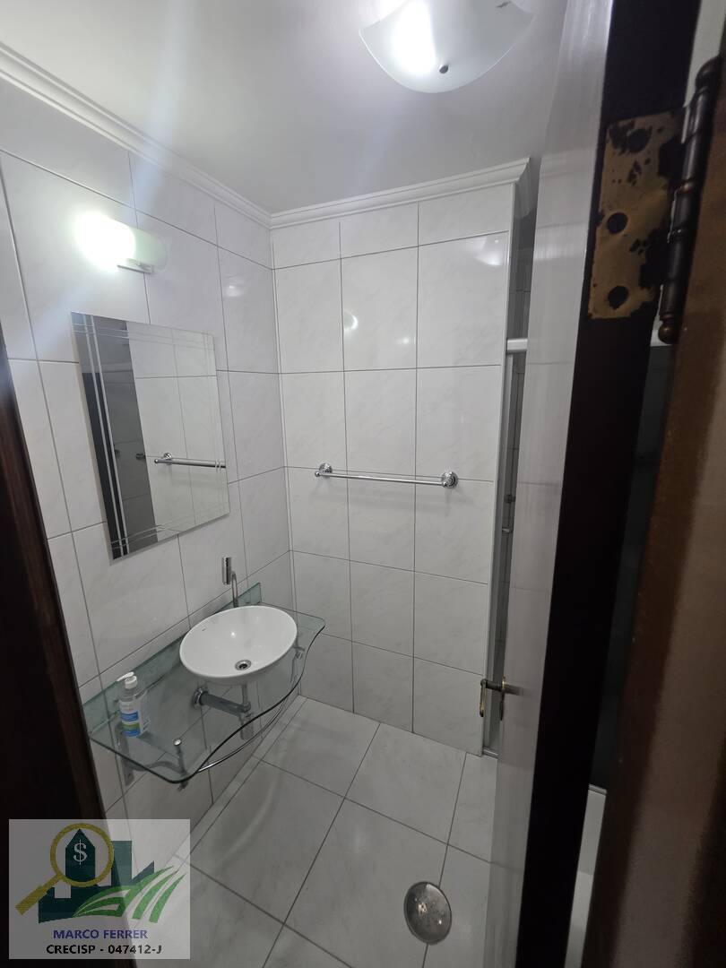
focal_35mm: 13
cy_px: 484
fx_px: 364
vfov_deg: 106.2
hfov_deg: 89.9
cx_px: 363
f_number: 1.9
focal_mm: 2.2
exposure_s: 1/120
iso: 160
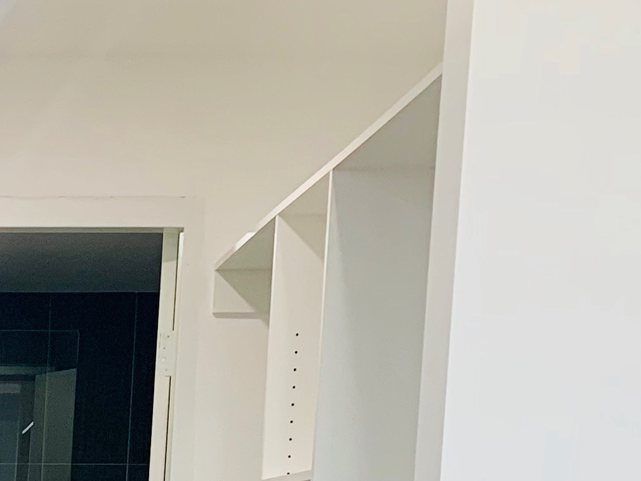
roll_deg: -1.8
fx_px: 1907
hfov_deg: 17.2
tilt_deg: -7.4
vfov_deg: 13.1
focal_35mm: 103
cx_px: -327
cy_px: 846
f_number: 1.8
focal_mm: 4.25
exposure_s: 1/100
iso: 80
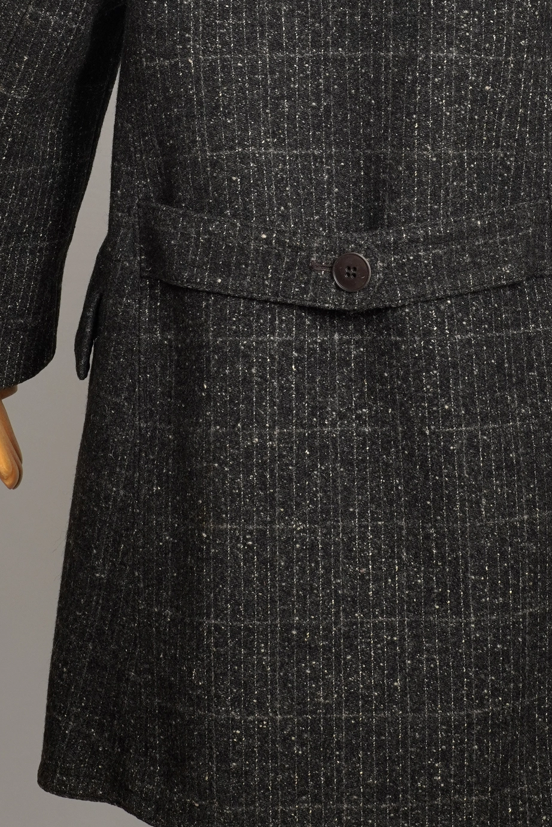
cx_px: 326
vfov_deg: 20.1
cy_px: 107
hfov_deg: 13.7
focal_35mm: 100
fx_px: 2299
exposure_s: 1/30
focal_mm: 32
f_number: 7.1
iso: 400
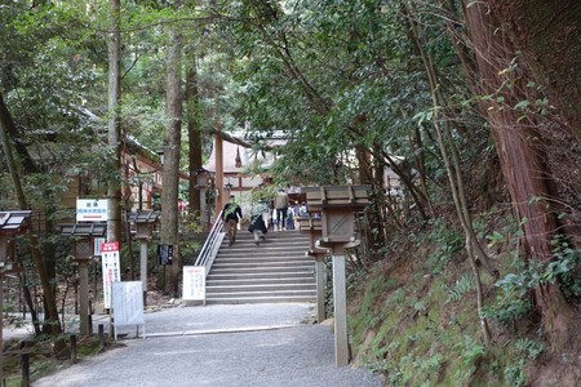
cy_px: 194
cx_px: 290
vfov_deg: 27.5
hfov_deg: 40.3
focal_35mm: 49
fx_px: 791
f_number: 3.2
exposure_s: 1/60
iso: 640
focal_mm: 18.02
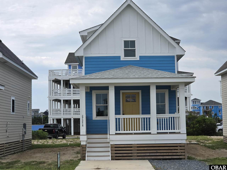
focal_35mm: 69
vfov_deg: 21.3
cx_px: 114
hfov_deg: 28.2
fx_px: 452
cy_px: 85
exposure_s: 1/1304
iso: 25
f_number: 2.4
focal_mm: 7
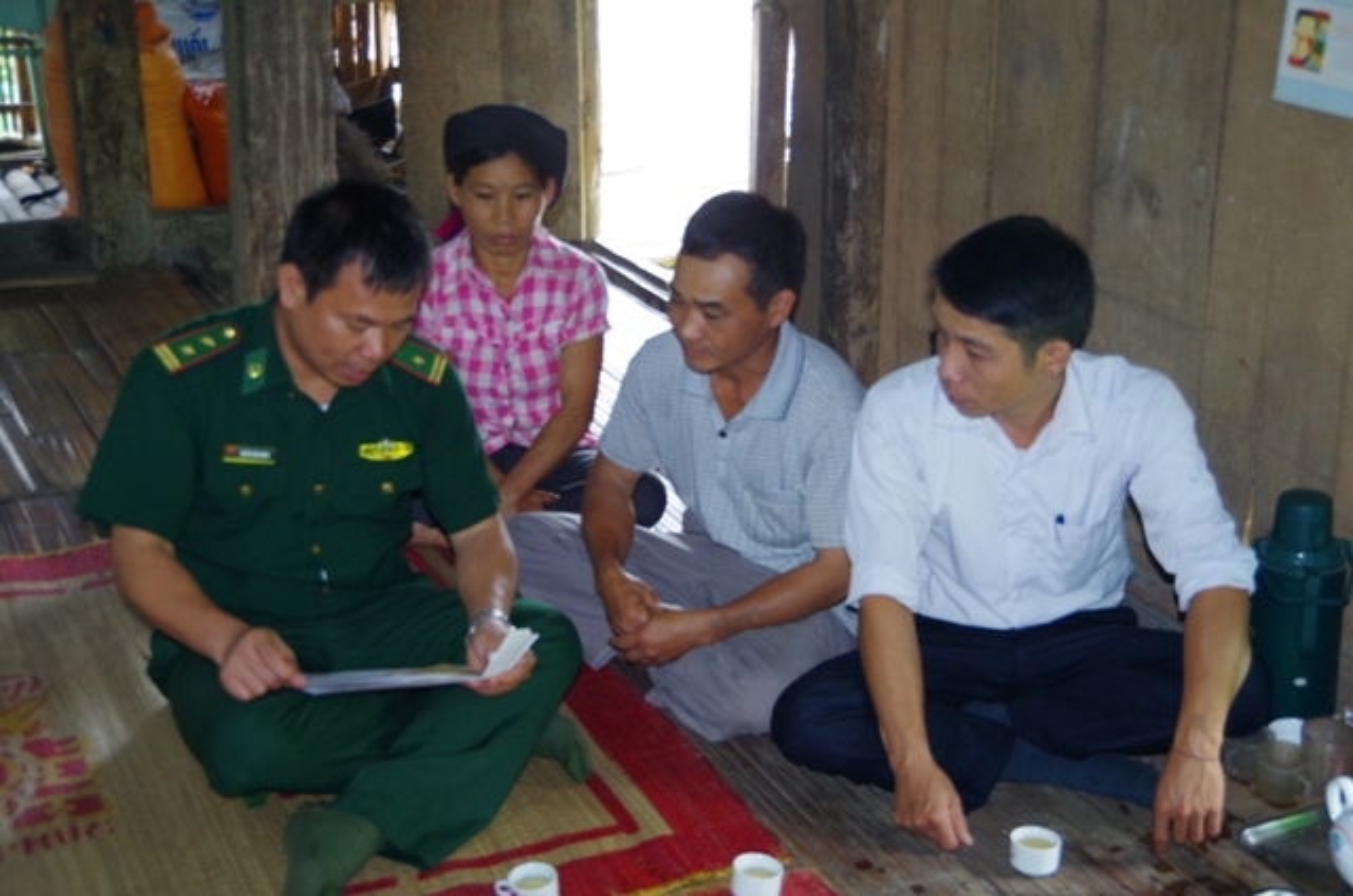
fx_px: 2025
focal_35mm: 54
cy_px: 448
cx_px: 676
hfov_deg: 36.9
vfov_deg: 25.0
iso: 1600
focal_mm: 36
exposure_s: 1/30
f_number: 4.5
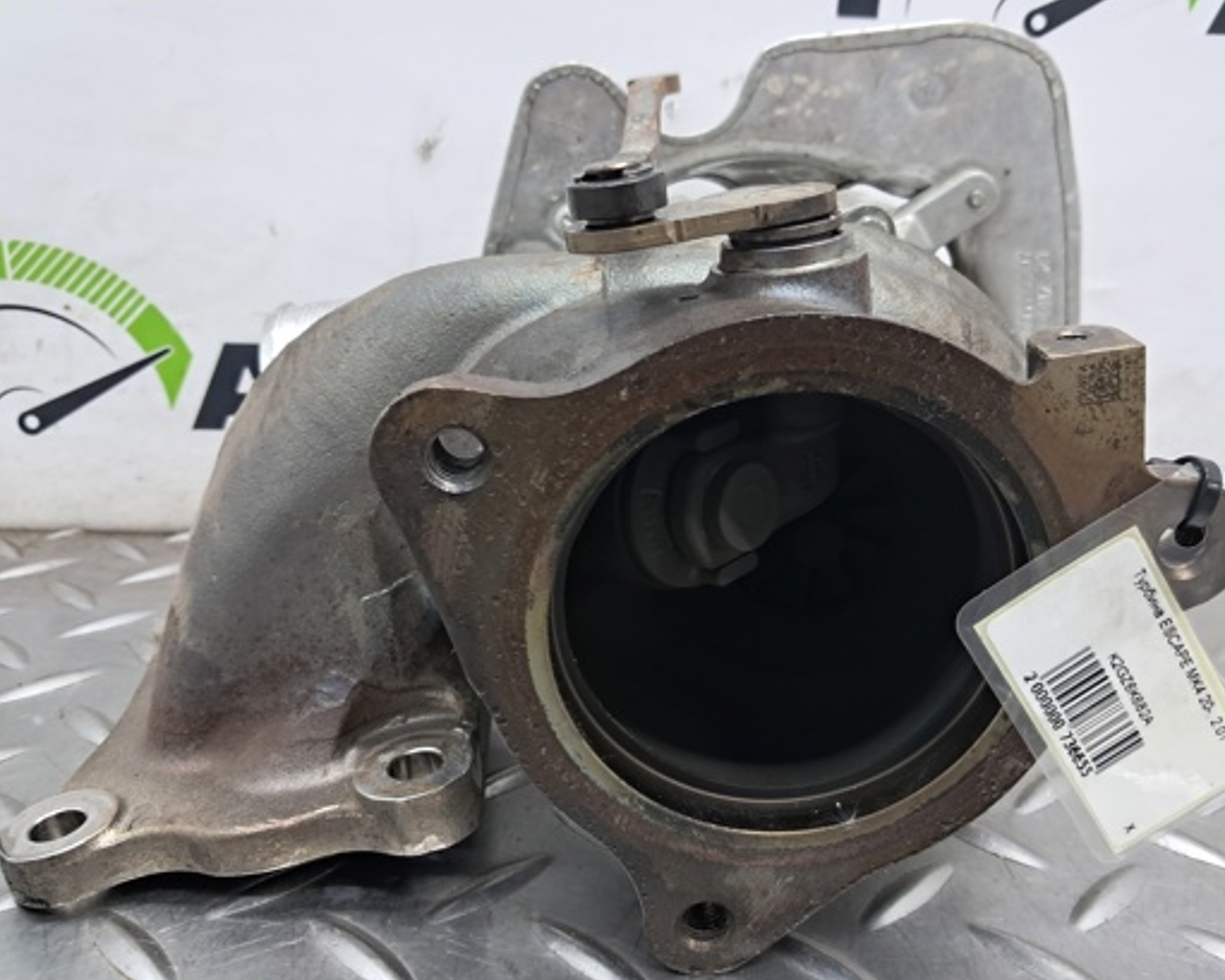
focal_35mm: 33
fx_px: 1197
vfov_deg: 44.5
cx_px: 686
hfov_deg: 54.1
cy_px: 514
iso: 200
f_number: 1.8
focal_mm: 4
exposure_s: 1/50
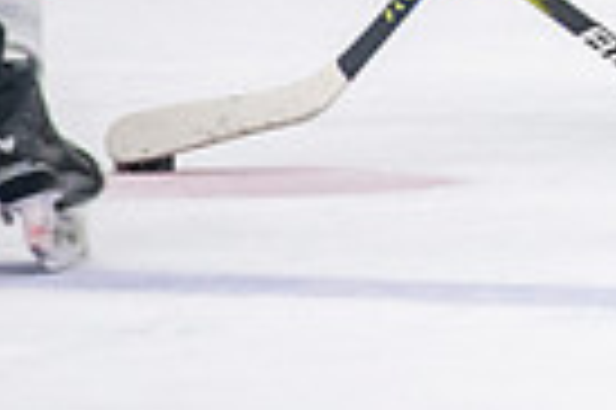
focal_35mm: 1338
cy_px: -448
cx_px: 1211
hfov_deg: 1.5
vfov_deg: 1.0
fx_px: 22867
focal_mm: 200
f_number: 3.2
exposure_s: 1/640
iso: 3200
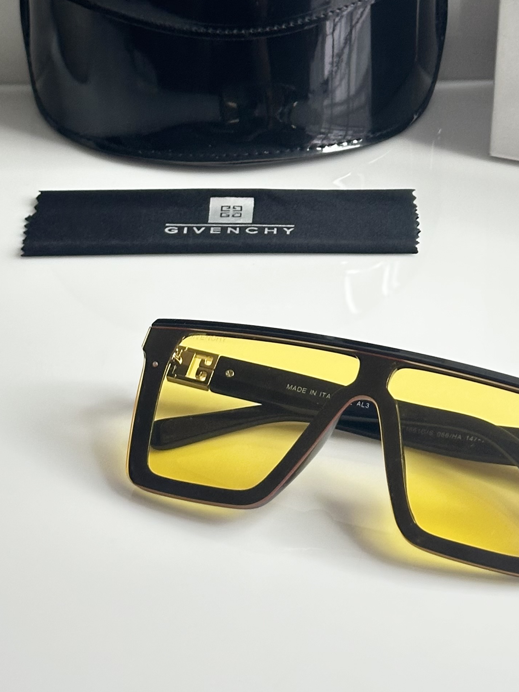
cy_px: 224
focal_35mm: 101
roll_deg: +0.2
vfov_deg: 19.4
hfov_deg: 14.6
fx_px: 2019
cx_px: 317
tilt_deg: -29.1
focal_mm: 6.86
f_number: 1.78
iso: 160
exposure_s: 1/50
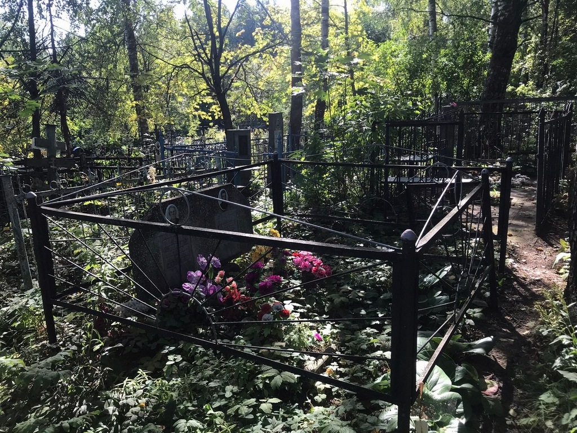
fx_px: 467
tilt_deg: -14.4
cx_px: 288
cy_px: 216
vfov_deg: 49.7
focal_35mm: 28
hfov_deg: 63.4
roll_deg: +0.8
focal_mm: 3.99
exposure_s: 1/293
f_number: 1.8
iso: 20
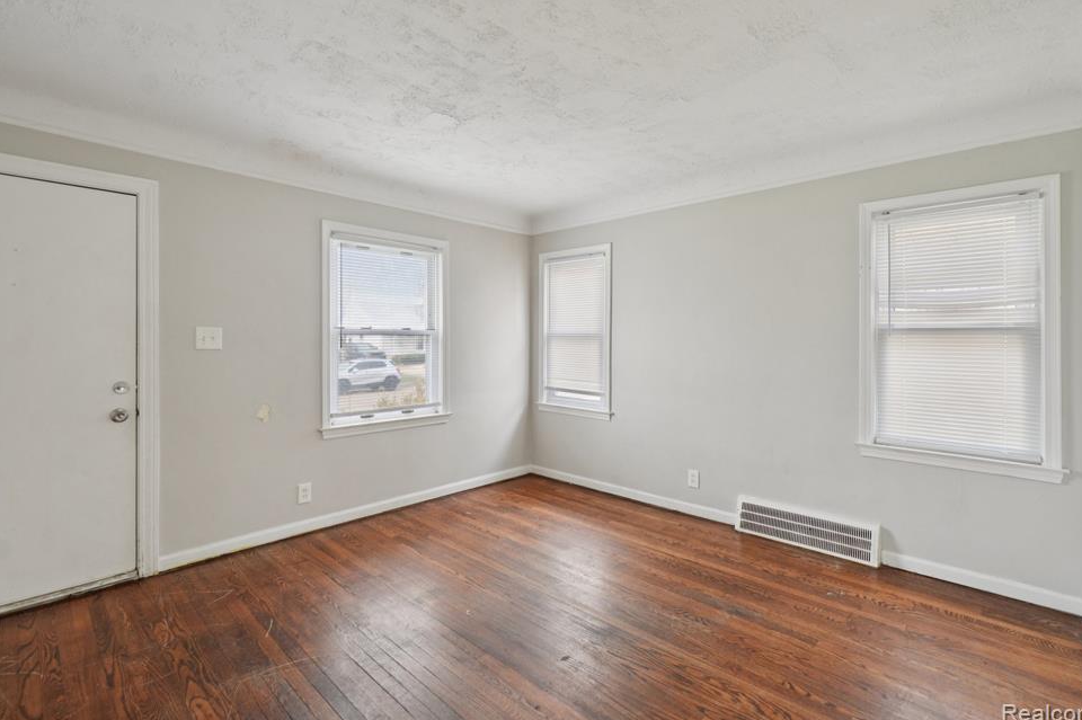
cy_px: 347
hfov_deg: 96.8
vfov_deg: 73.7
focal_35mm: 16
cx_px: 539
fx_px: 481
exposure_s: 1/15
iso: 400
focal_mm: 10
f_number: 8
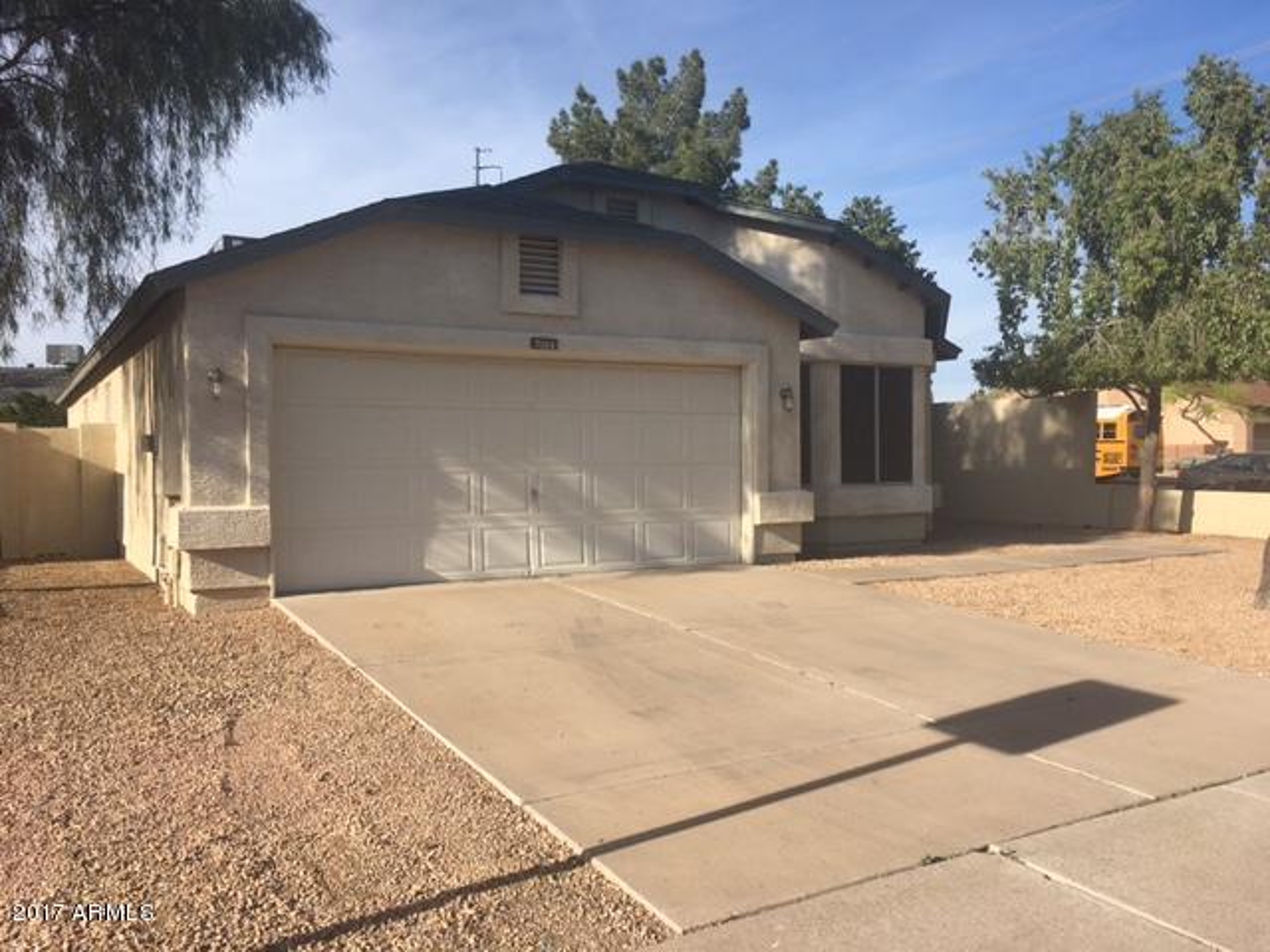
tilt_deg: -1.0
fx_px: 1064
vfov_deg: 48.2
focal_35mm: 29
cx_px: 635
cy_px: 476
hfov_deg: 61.7
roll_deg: +0.0
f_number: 2.2
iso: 25
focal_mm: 4.15
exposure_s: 1/1304
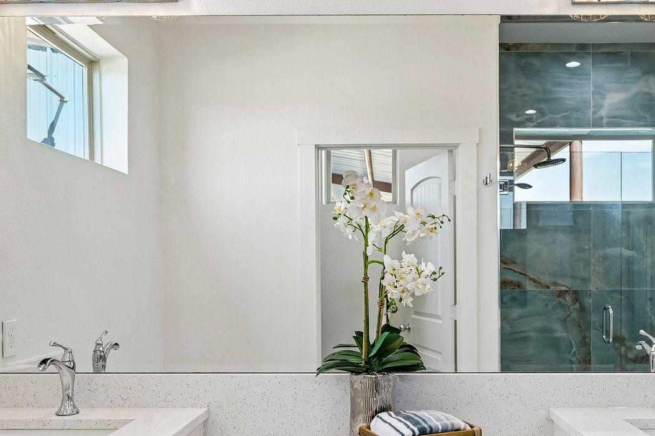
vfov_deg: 38.7
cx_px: 379
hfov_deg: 55.6
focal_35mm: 34
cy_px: 271
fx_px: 618
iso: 400
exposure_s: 1/100
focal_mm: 17.5
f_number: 8
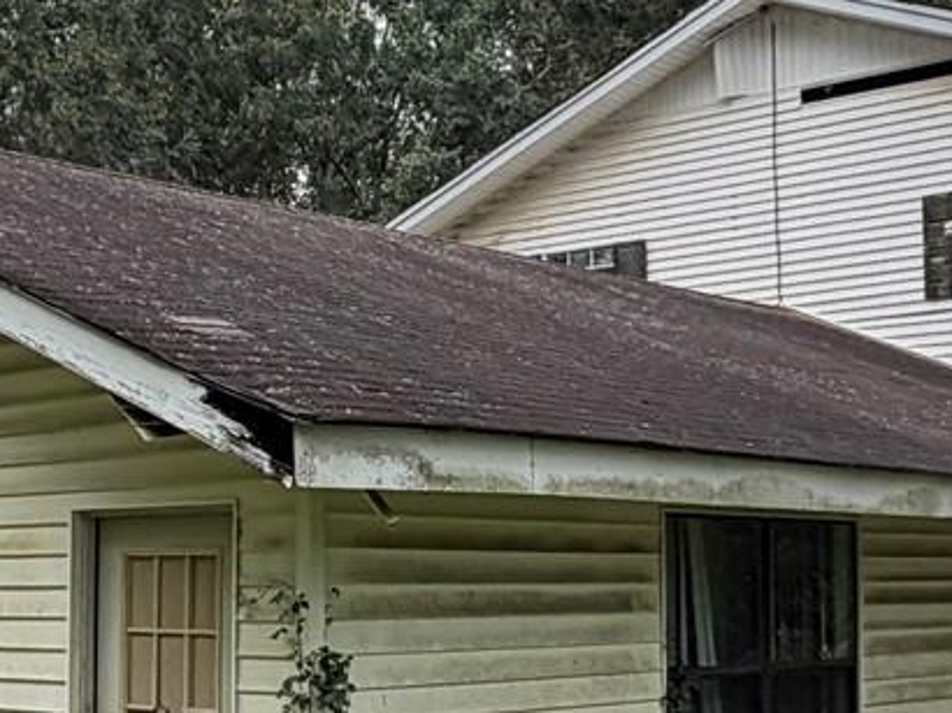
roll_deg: +2.0
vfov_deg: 20.9
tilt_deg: +3.9
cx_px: 481
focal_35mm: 70
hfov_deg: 27.8
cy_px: 455
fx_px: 1924
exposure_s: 1/770
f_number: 2.2
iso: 40
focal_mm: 2.22
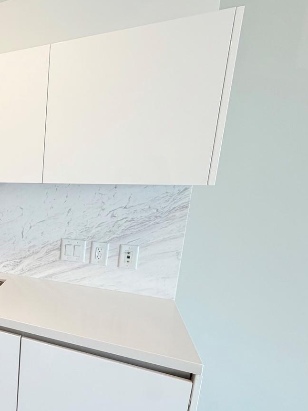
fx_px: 309
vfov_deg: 67.1
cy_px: 231
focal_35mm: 26
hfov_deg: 38.9
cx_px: -62
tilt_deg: -11.0
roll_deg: -0.3
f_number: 2.2
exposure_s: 1/120
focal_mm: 2.22
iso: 160
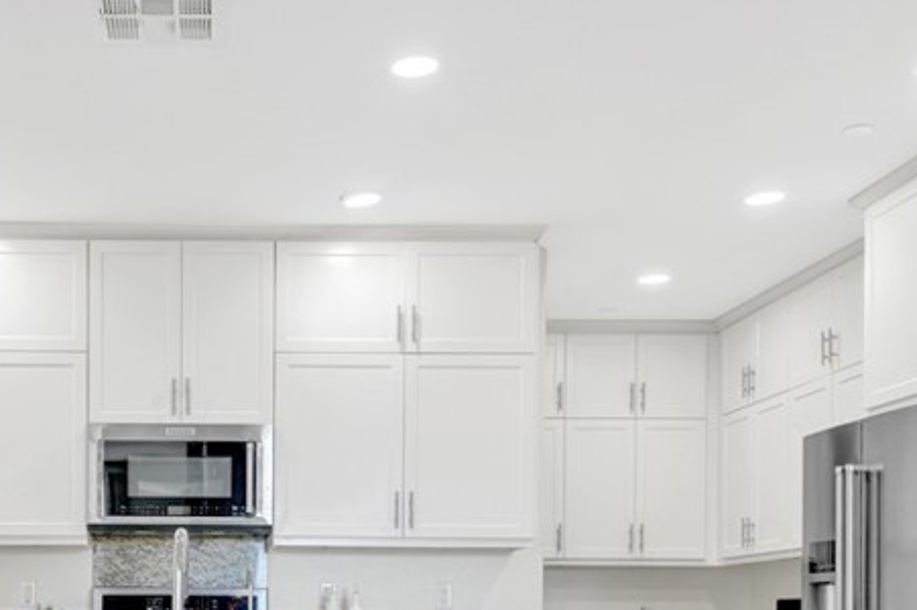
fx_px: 1273
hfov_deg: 38.2
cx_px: 191
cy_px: 636
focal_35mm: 50
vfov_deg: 25.4
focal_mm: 22
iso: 400
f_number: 7.1
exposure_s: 1/20
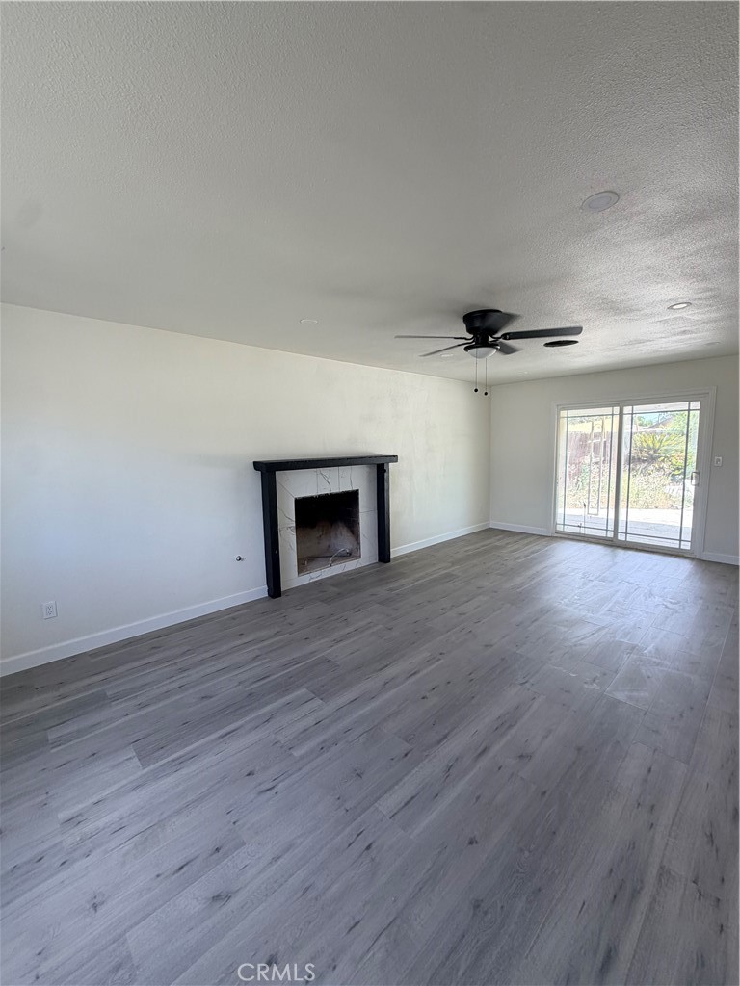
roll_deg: +2.0
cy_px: 493
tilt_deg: -7.8
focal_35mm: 14
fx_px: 399
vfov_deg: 102.1
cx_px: 370
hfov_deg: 85.7
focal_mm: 2.22
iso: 80
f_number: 2.2
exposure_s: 1/121
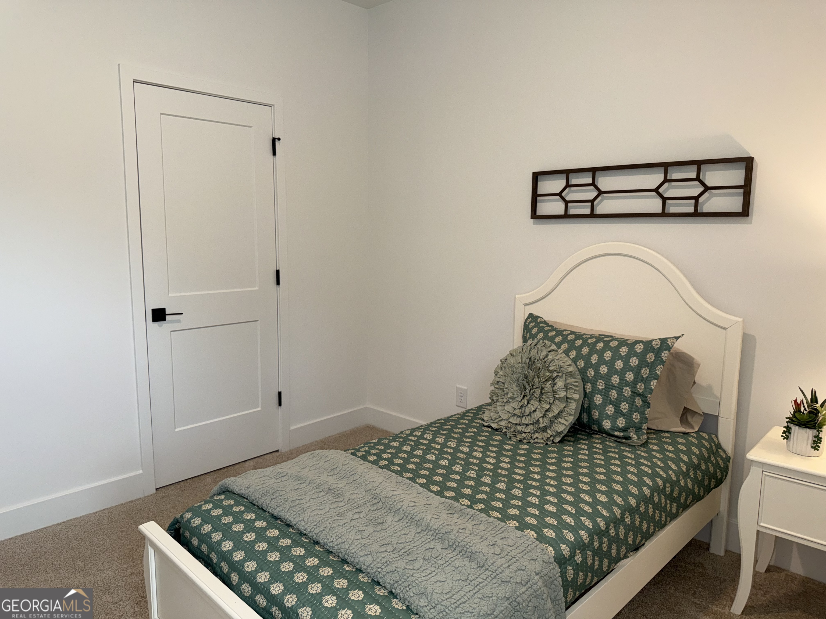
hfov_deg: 71.6
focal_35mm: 24
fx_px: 573
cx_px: 413
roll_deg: -0.5
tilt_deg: -7.7
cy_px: 310
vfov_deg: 56.8
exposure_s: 1/120
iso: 100
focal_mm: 6.76
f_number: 1.78
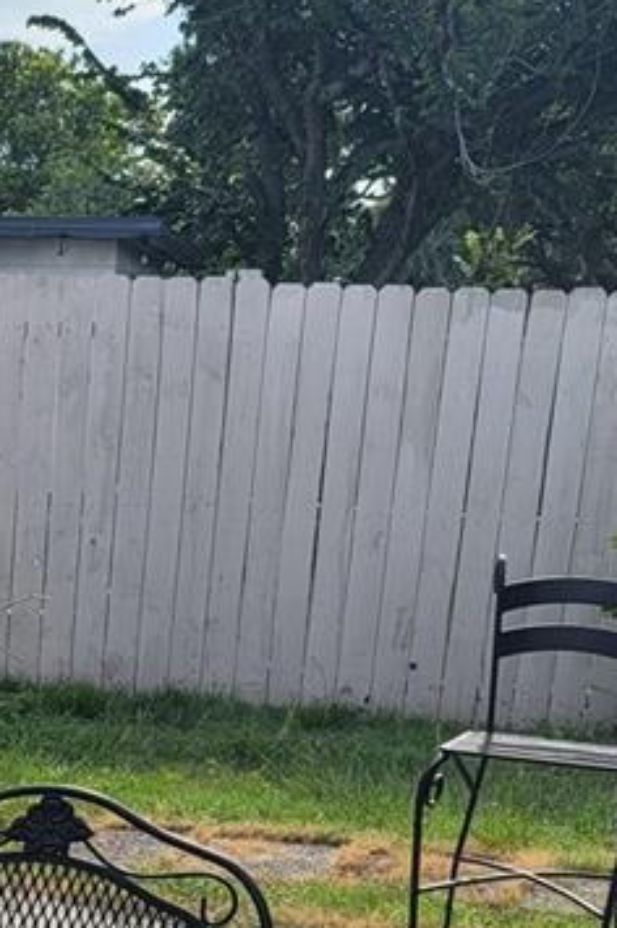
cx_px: -256
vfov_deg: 21.6
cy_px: 1095
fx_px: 2267
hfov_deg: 14.6
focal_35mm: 88
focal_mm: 7
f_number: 1.8
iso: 20
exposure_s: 1/866
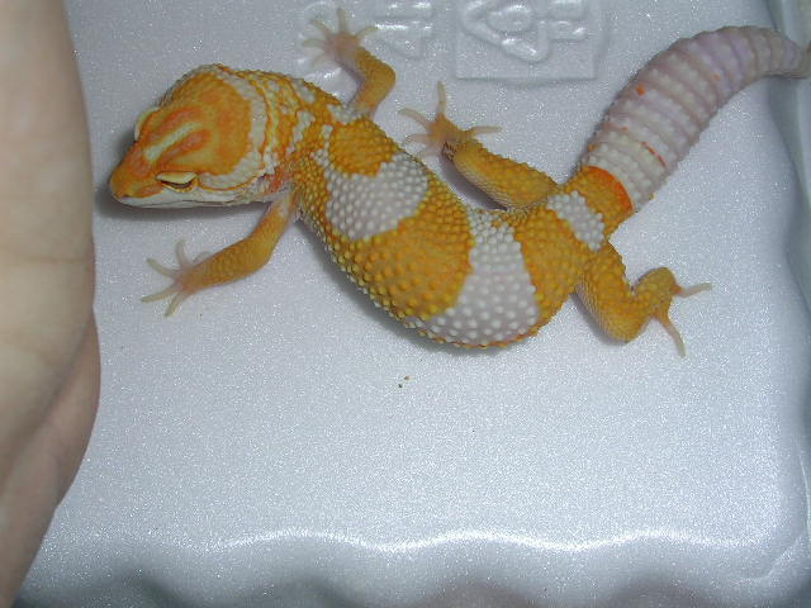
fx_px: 1242
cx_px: 406
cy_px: 304
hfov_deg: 36.2
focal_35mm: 53
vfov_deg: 27.5
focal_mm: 8
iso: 50
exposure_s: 1/60.1
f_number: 5.5
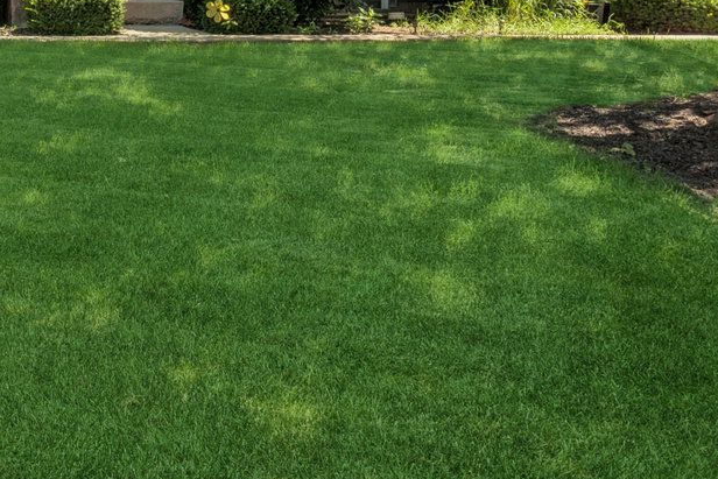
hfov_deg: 37.4
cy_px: -40
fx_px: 838
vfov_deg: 29.1
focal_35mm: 42
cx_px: -103
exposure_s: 1/320
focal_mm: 16
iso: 200
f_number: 11
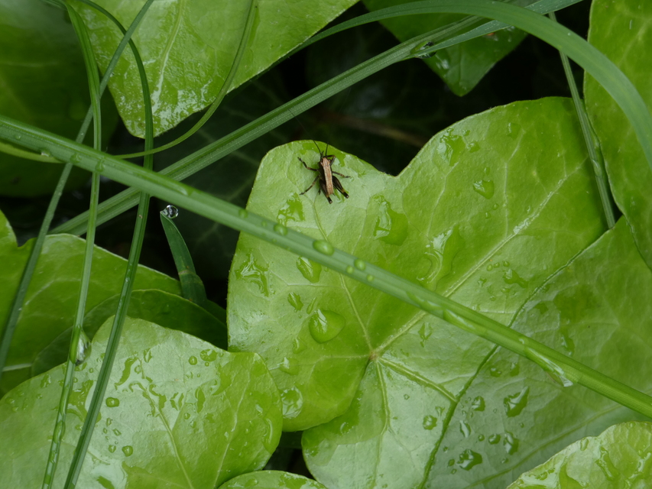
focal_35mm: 484
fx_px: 9118
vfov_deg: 3.1
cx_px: 326
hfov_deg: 4.1
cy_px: 244
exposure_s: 1/30
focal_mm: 86.7
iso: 80
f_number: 5.6
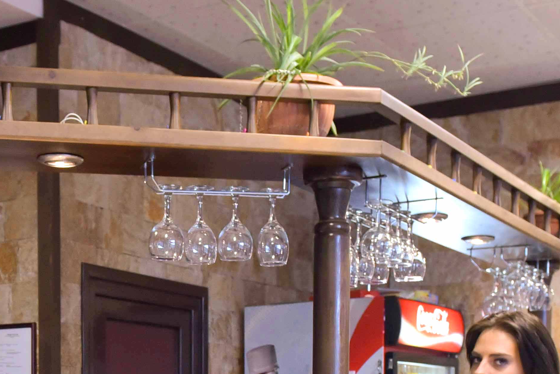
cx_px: 136
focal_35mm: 77
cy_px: 532
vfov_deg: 16.4
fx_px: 1198
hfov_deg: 26.0
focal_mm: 24
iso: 1600
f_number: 4
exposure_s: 1/60
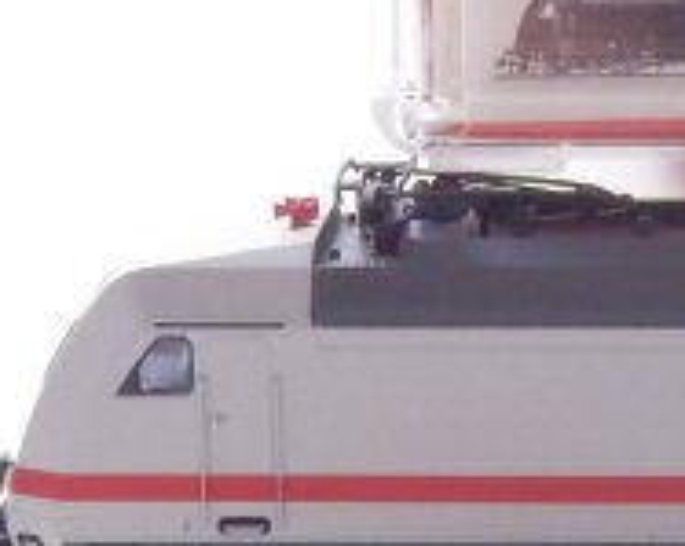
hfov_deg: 9.2
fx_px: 4190
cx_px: 879
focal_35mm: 207
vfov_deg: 7.5
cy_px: 286
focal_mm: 11.9
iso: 1250
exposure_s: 1/160
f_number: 4.4
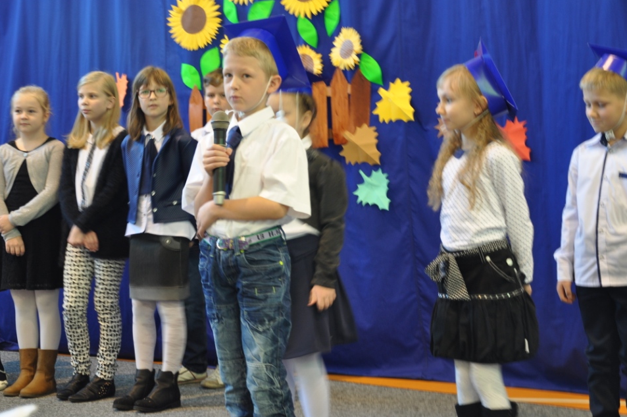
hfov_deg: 27.9
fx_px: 1262
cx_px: 313
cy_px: 197
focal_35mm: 73
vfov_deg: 18.7
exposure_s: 1/6
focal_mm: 45
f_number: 4.8
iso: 400
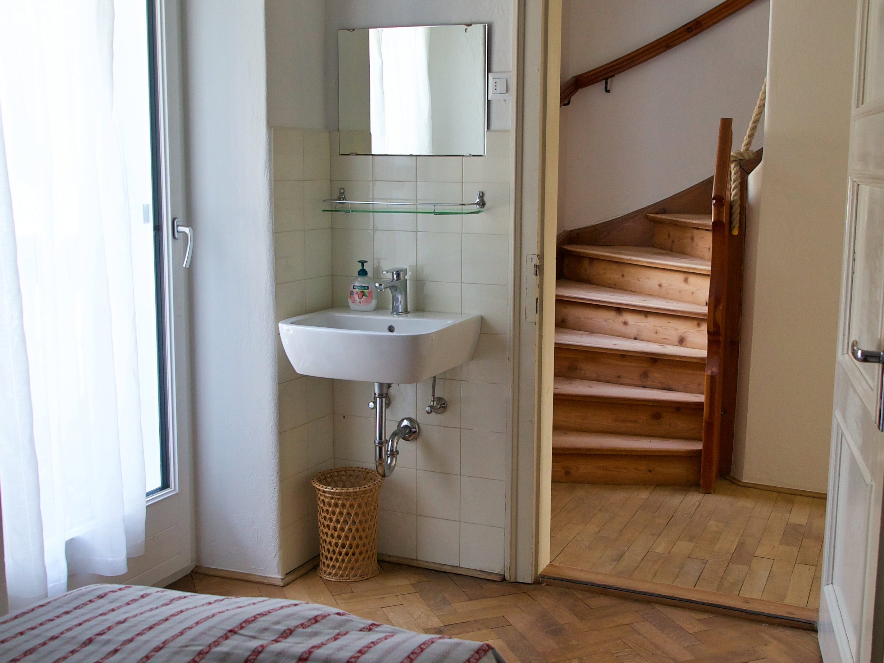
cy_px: 331
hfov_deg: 47.8
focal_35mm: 39
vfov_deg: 36.8
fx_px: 996
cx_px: 484
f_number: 4
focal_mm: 24
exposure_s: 1/160
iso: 2000
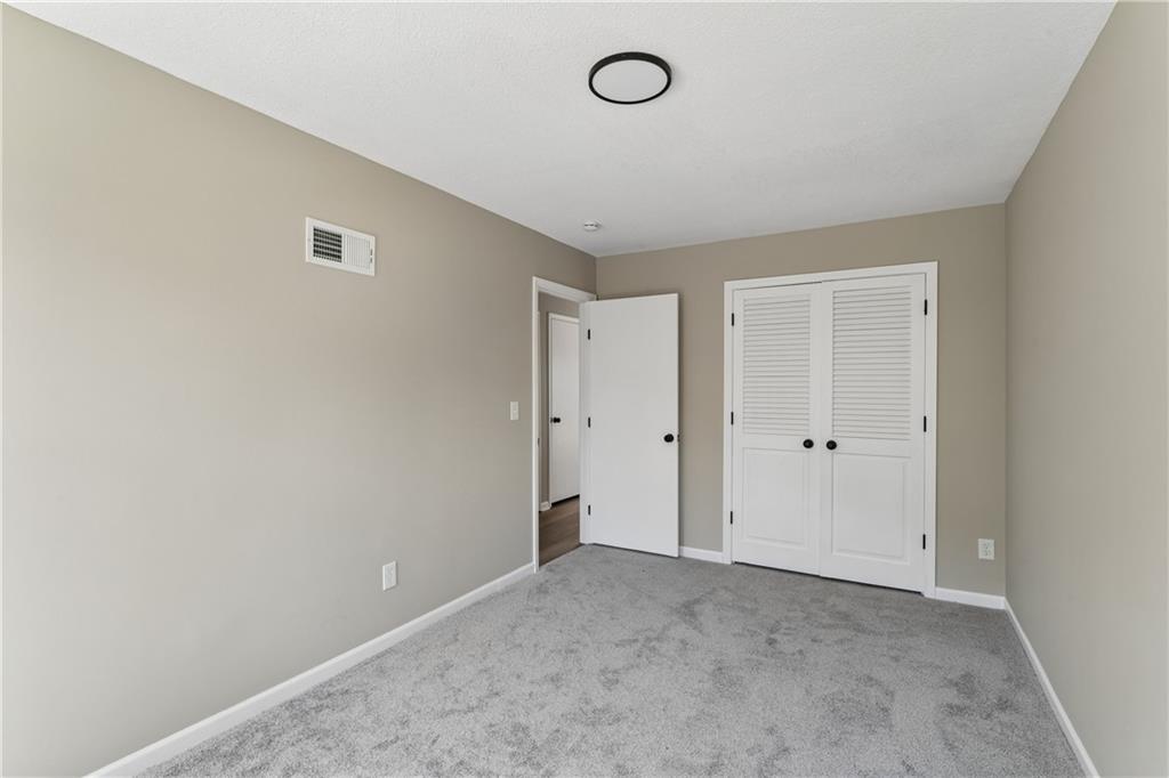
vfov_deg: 71.7
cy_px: 389
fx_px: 539
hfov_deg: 94.7
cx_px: 584
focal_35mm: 17
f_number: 13
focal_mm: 16.6
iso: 400
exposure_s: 1/13
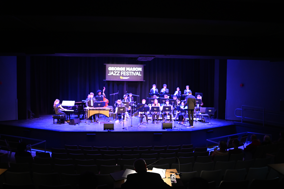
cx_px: 142
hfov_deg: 54.4
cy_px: 94
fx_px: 276
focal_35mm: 35
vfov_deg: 37.9
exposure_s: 1/125
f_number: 1.8
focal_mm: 35
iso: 3200
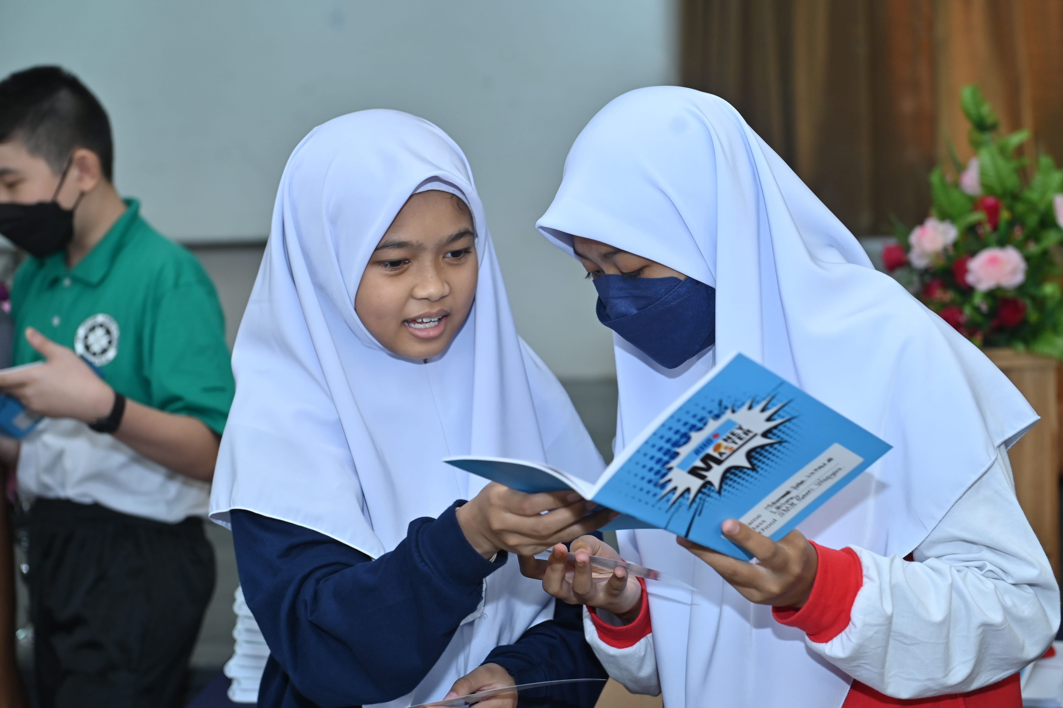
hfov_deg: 32.4
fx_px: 1830
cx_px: 532
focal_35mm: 62
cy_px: 354
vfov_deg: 21.9
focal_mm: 62
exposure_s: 1/160
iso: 1000
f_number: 3.5
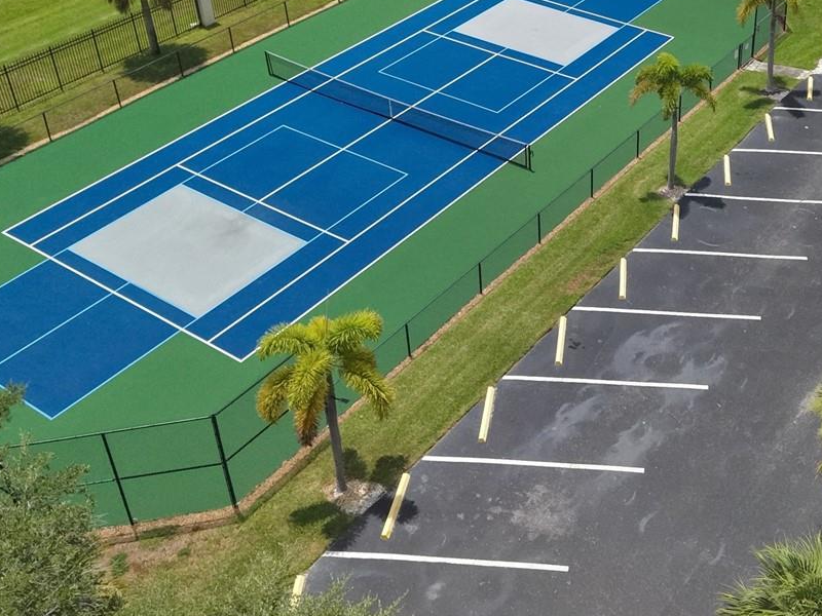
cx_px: 634
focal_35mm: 48
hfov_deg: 38.5
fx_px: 1140
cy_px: 107
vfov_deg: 29.4
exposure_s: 1/8000
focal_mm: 8.67
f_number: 1.8
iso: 800
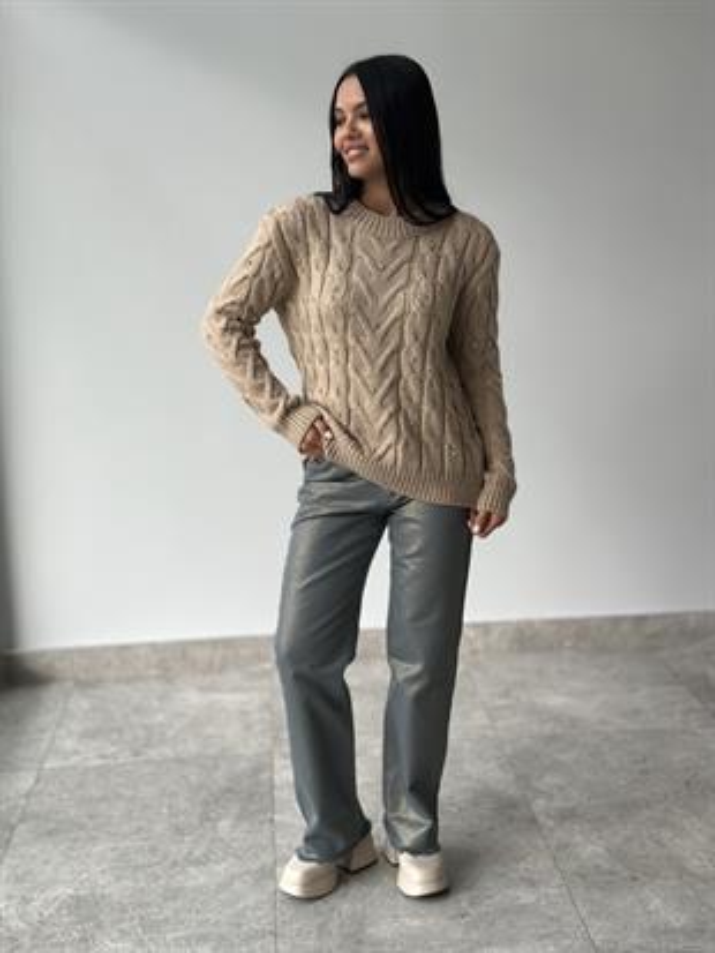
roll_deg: +1.8
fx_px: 1321
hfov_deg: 30.3
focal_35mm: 48
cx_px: 358
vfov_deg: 39.6
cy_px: 476
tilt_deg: -11.6
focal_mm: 6.86
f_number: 1.78
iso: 80
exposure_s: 1/467
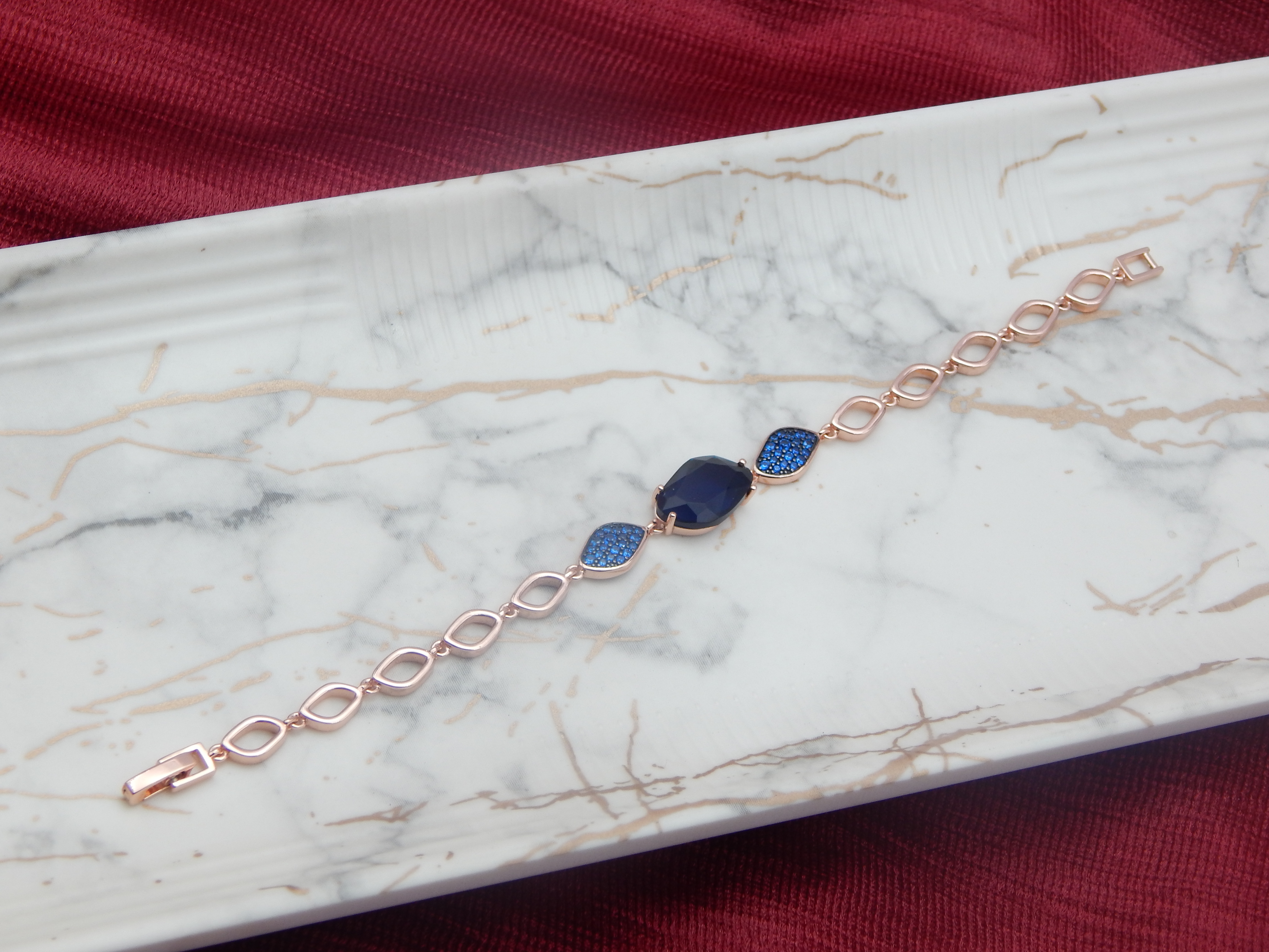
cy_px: 476
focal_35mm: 114
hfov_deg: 17.3
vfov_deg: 13.0
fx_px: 4179
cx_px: 634
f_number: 4.6
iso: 125
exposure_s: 1/100
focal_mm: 20.5
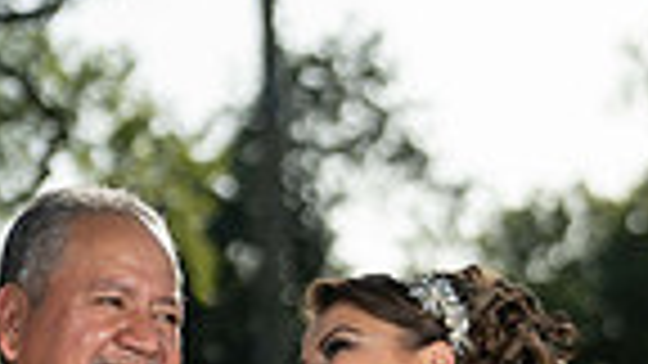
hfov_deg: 10.0
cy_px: 840
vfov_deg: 5.5
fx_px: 3711
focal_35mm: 216
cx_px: 270
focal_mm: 66
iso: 160
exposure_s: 1/3200
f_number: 2.5
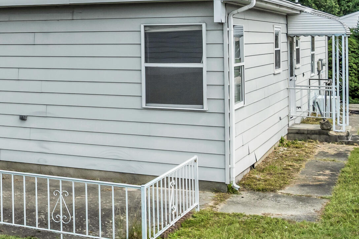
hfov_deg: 26.5
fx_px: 688
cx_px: -52
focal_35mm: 69
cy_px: 46
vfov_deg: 19.5
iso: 130
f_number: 2.8
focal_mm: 12.29
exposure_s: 1/2000
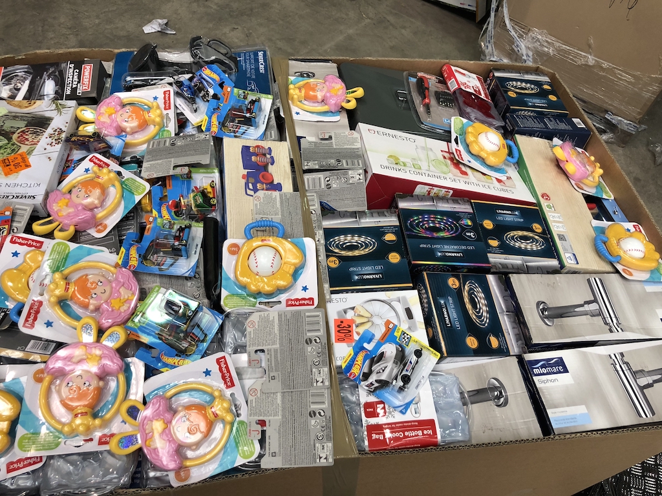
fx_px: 535
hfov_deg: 63.4
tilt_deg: -53.5
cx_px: 331
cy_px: 248
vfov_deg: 49.7
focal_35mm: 28
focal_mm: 4
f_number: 1.8
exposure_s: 1/33
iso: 40
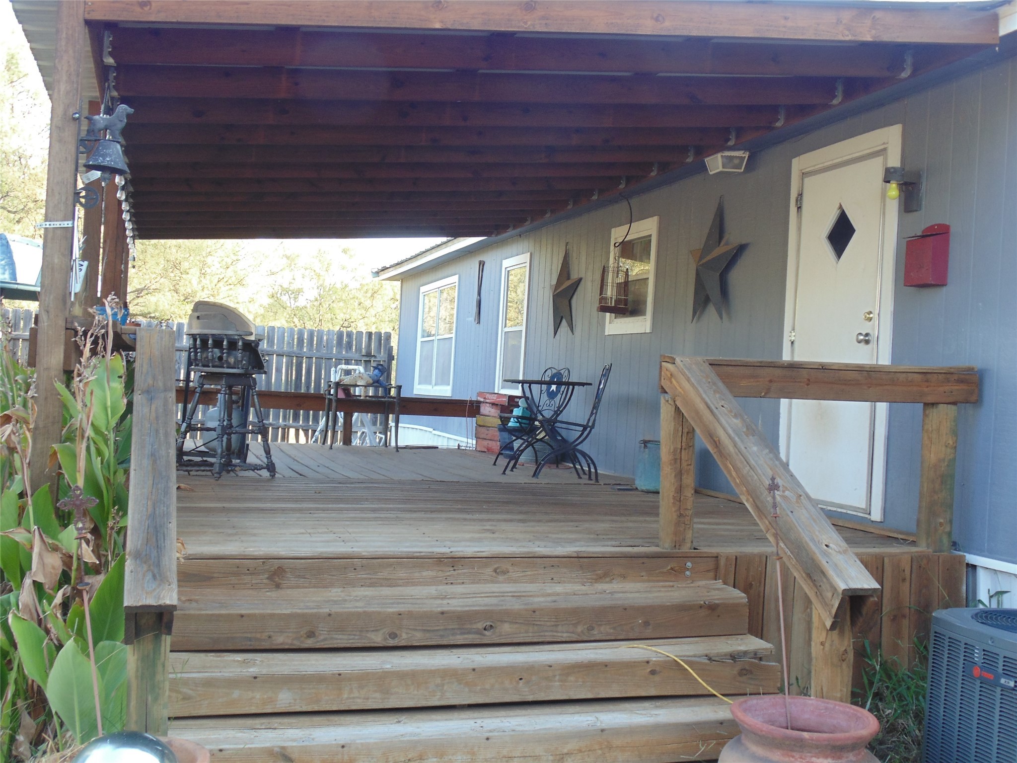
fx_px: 1205
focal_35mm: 41
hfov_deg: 45.8
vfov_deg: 35.1
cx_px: 508
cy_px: 382
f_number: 3.6
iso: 80
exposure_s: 1/40
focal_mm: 7.4
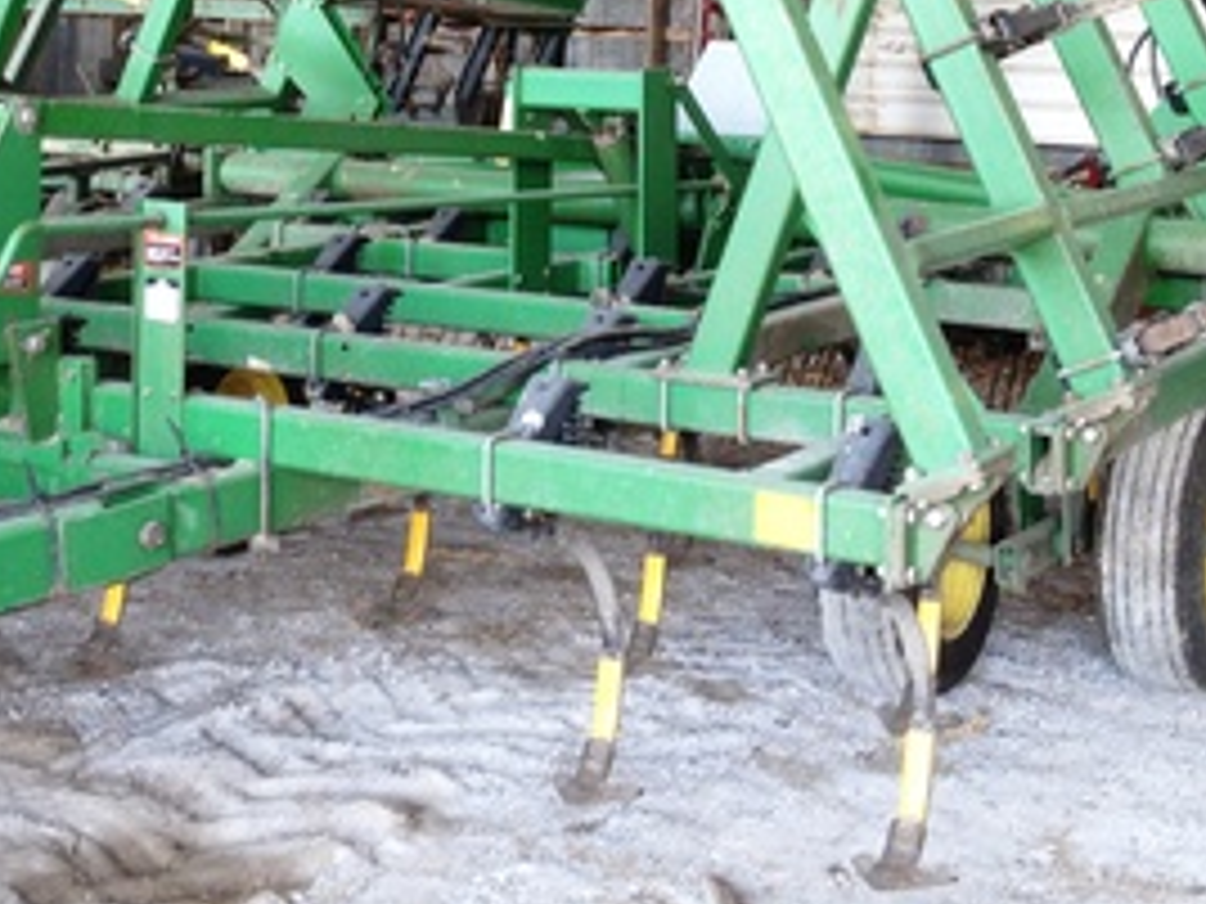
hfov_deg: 27.1
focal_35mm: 71
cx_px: 351
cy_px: 45
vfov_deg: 20.2
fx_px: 2474
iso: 64
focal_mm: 4.28
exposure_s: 1/40
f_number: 2.4
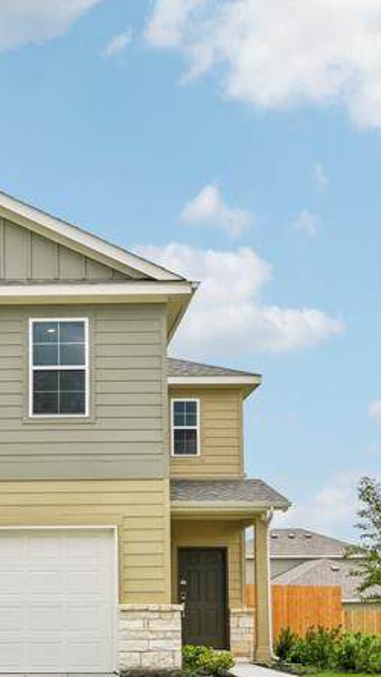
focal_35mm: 53
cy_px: 494
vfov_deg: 38.3
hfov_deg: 21.8
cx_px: -5
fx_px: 953
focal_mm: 22
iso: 400
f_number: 8
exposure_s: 1/1600
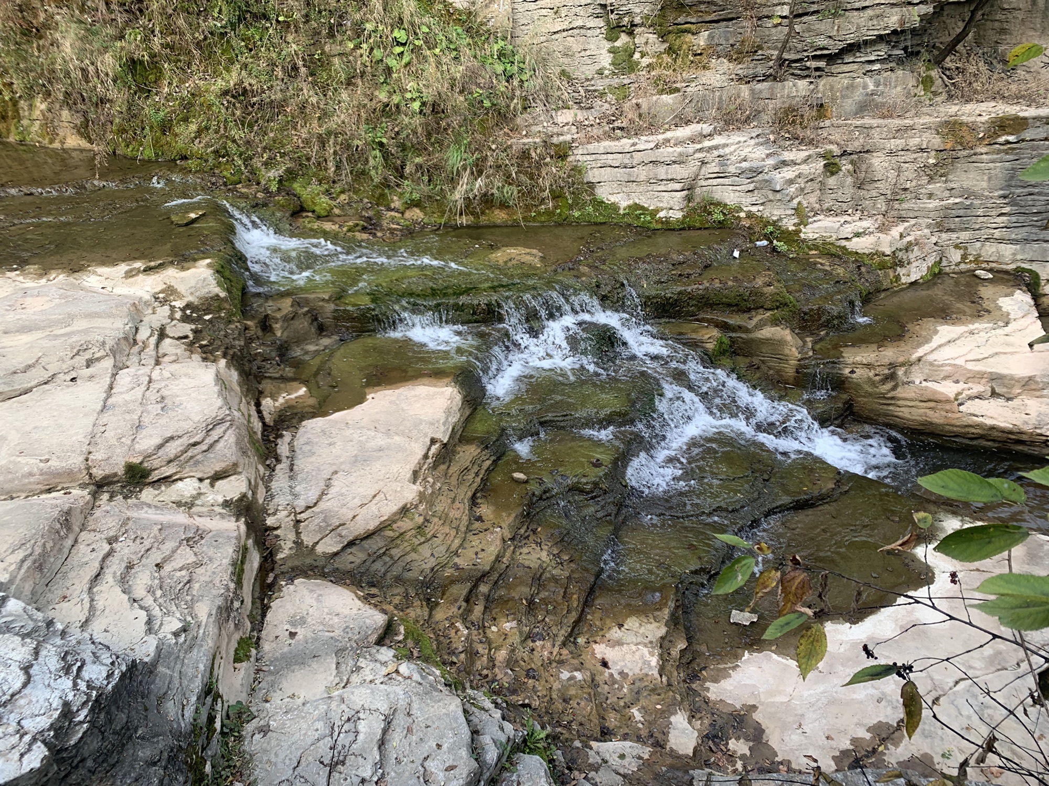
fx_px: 788
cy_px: 393
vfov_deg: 53.1
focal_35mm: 26
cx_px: 524
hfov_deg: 67.3
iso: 25
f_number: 1.8
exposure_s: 1/158
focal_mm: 4.25
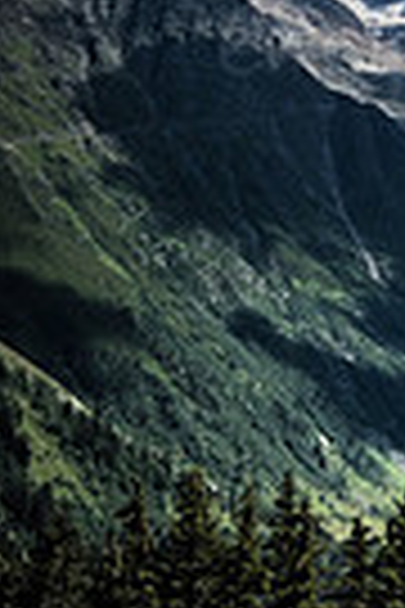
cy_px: 68
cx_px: 634
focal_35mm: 110
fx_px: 1856
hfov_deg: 11.8
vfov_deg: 18.3
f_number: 14
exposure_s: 1/170
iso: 200
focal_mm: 21.9
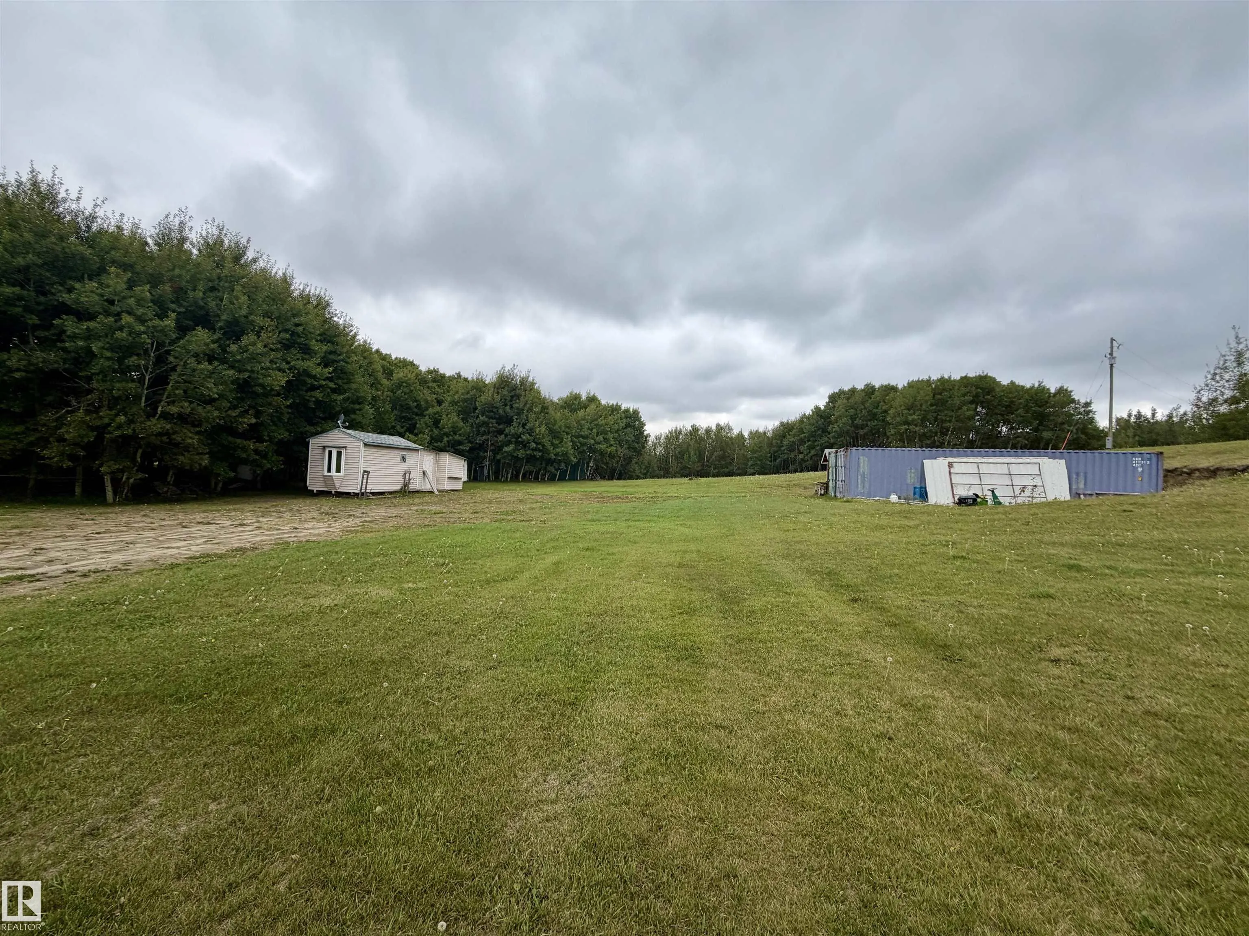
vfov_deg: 85.7
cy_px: 468
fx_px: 505
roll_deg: -1.2
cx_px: 624
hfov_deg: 102.1
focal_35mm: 14
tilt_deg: +0.4
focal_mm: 2.22
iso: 50
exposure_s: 1/502
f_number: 2.2
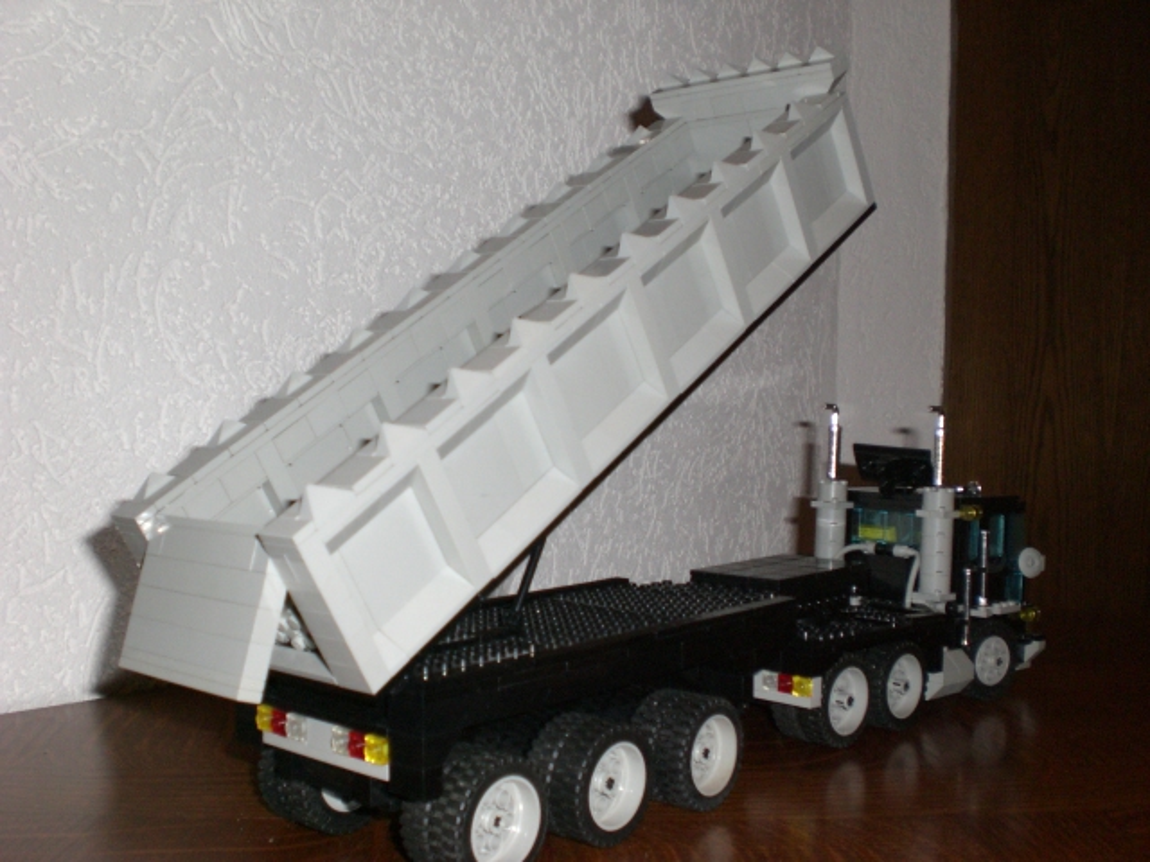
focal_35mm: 38
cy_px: 431
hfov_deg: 49.0
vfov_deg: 37.7
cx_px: 575
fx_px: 1262
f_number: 3.1
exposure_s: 1/60
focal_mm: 6.3
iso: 200
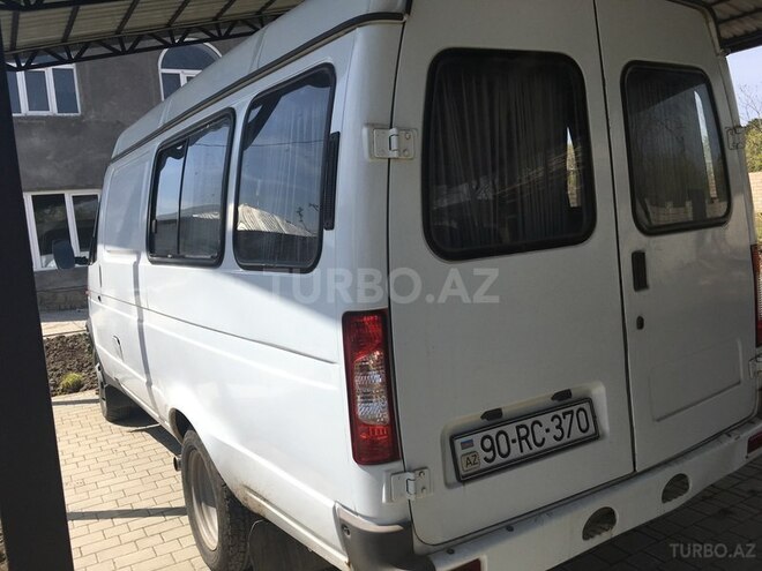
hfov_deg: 61.7
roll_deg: +5.6
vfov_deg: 48.2
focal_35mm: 29
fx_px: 638
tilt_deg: -7.7
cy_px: 286
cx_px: 381
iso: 25
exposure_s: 1/1972
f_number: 2.2
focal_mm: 4.15
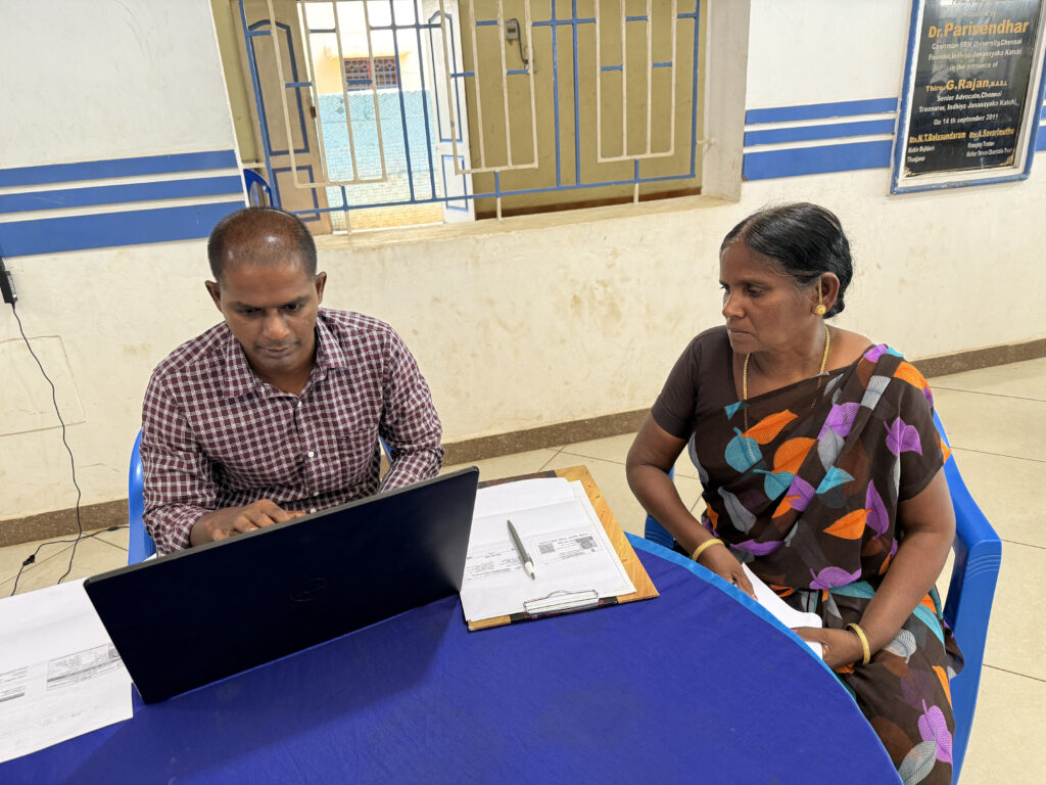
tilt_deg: -20.7
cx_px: 523
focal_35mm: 24
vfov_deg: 56.8
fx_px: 725
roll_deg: +3.9
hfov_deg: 71.6
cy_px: 392
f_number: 1.78
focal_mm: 6.76
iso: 160
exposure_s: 1/50
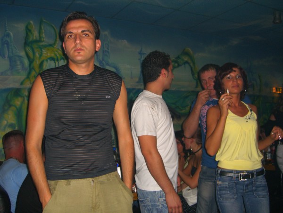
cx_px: 142
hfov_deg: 49.0
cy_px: 106
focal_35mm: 38
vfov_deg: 37.7
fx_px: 311
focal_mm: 7.9
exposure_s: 1/60
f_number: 2.8
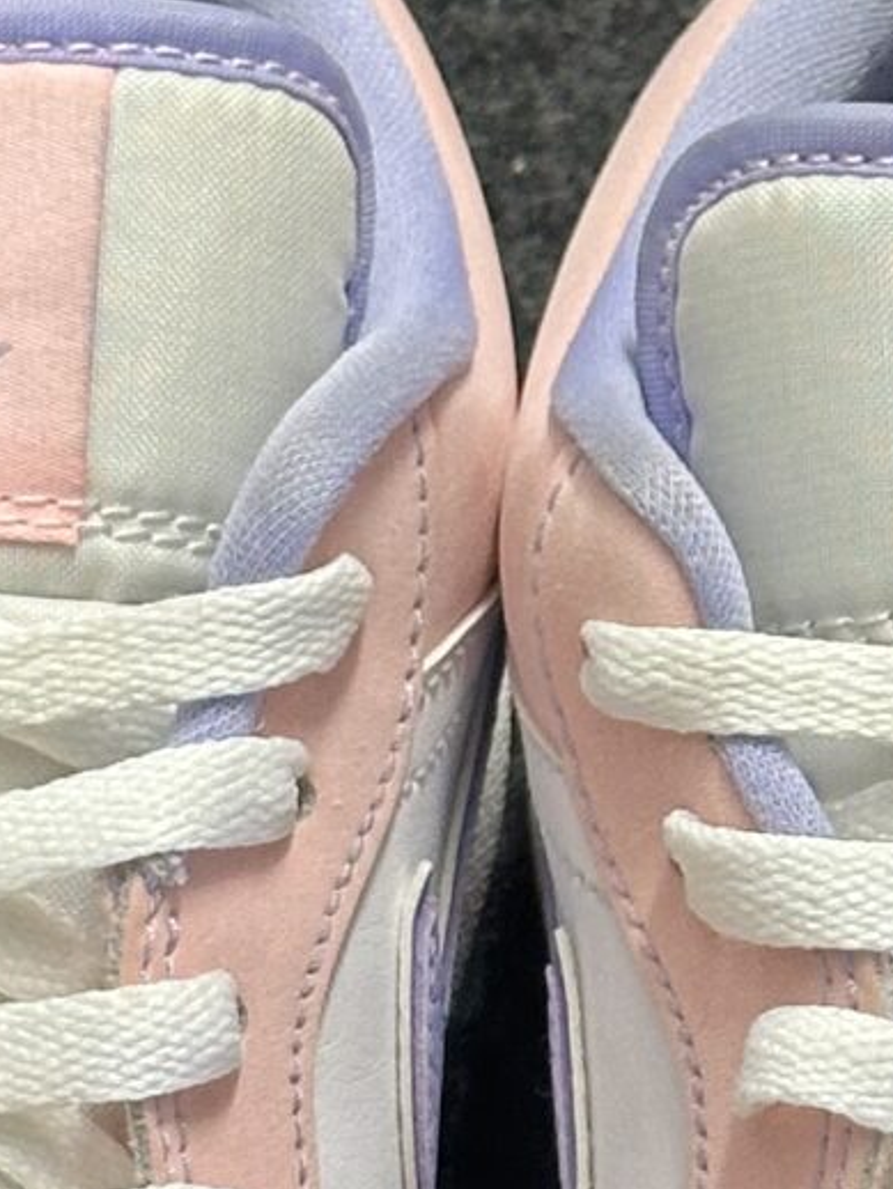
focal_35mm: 237
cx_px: 523
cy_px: 1207
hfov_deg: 6.3
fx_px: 8145
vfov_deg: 8.3
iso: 160
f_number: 1.78
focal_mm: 6.86
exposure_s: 1/50
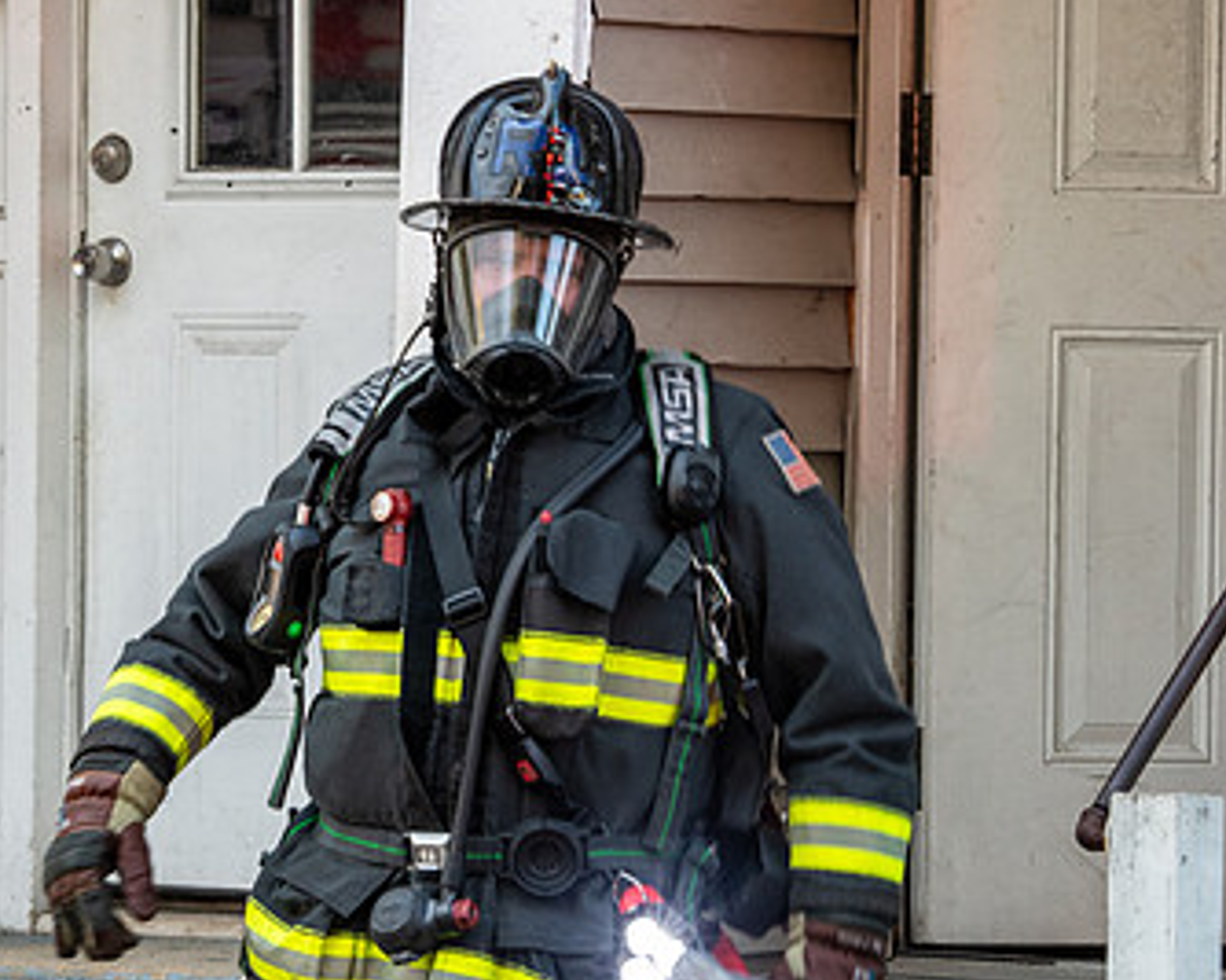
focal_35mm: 237
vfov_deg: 6.5
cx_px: 213
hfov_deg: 8.1
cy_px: 316
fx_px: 8597
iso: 640
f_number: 5
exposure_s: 1/125
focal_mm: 112
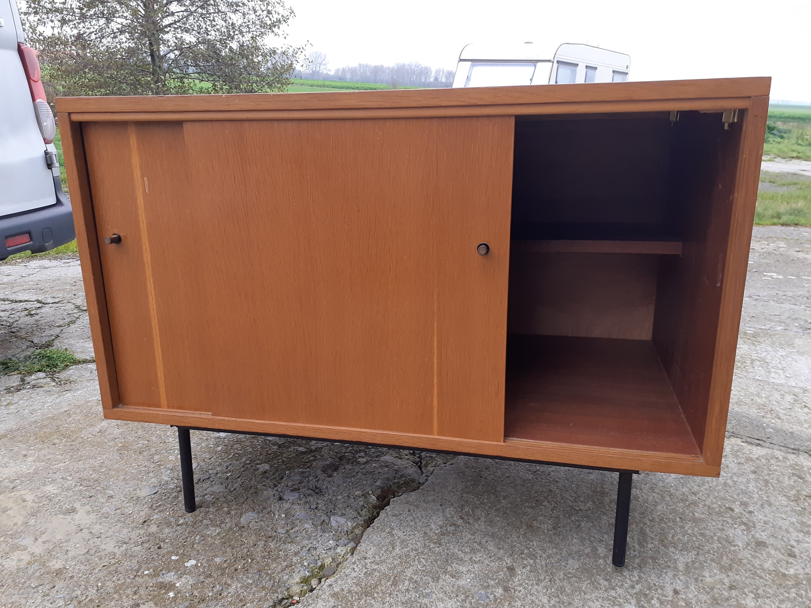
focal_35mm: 27
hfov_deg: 65.3
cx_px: 406
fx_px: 633
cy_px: 304
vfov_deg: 51.4
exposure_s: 1/100
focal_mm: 3.6
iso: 64
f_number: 1.9
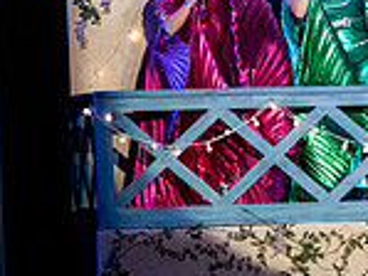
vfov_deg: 3.4
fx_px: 4607
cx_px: 437
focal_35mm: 433
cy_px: 287
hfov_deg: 4.6
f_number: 3.5
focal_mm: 116
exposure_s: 1/400
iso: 3200
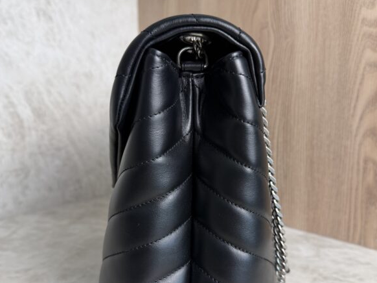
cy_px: 177
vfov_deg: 42.6
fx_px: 359
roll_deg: +0.6
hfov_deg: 55.4
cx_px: 190
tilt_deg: -10.9
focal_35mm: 33
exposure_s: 1/120
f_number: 1.78
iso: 100
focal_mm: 6.76
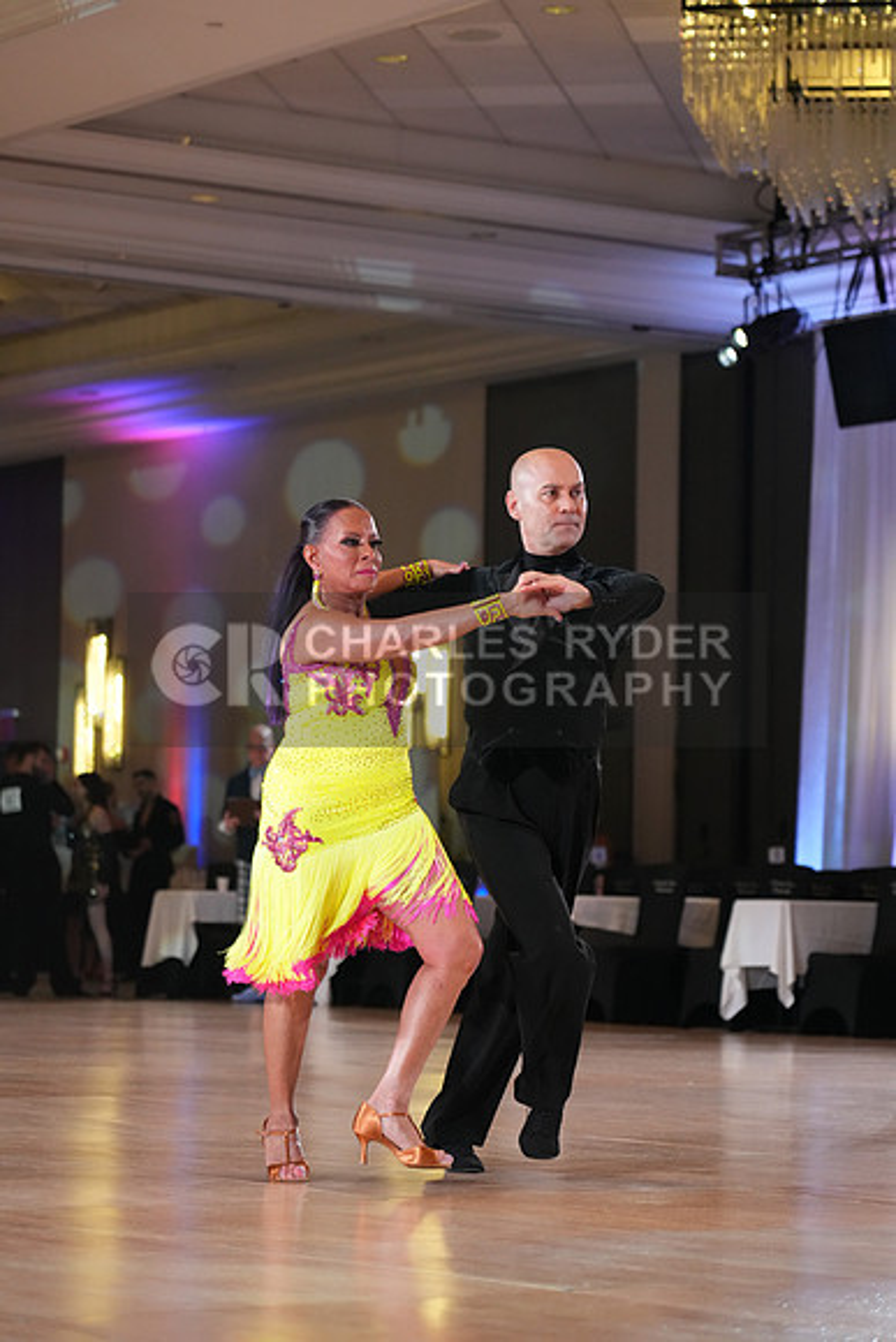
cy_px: 671
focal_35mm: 105
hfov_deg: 13.0
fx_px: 3917
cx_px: 448
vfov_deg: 19.5
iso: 4000
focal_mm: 105
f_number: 4
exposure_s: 1/500
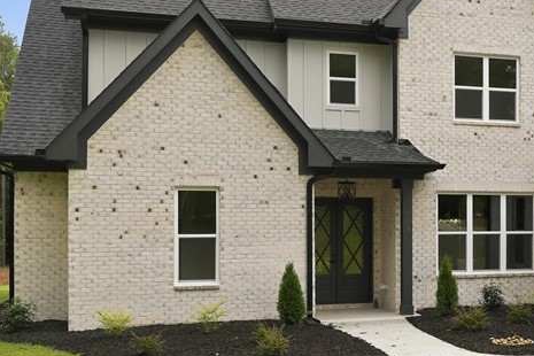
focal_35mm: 56
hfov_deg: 33.5
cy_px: 186
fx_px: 831
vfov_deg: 24.2
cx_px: 494
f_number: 8
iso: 100
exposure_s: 1/160
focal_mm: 24
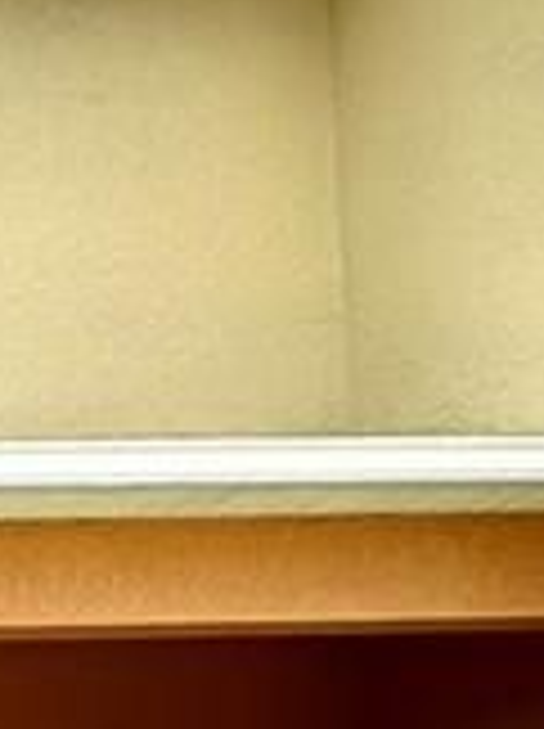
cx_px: -1101
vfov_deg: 17.5
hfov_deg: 10.2
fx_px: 2185
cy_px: 1008
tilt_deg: +3.3
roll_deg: +0.6
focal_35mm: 104
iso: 40
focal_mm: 2.22
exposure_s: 1/1350
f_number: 2.2
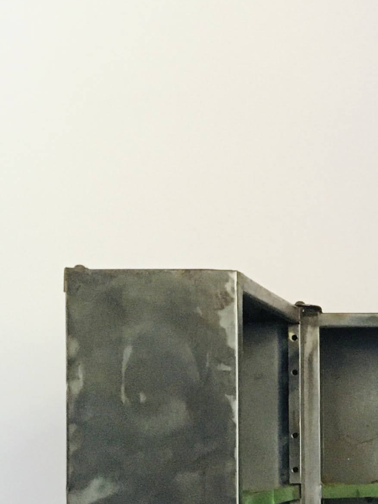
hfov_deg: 13.5
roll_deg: +1.0
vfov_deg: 19.3
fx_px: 1456
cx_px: 638
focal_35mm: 100
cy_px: 436
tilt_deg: -0.7
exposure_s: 1/33
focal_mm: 4.15
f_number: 2.2
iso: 200
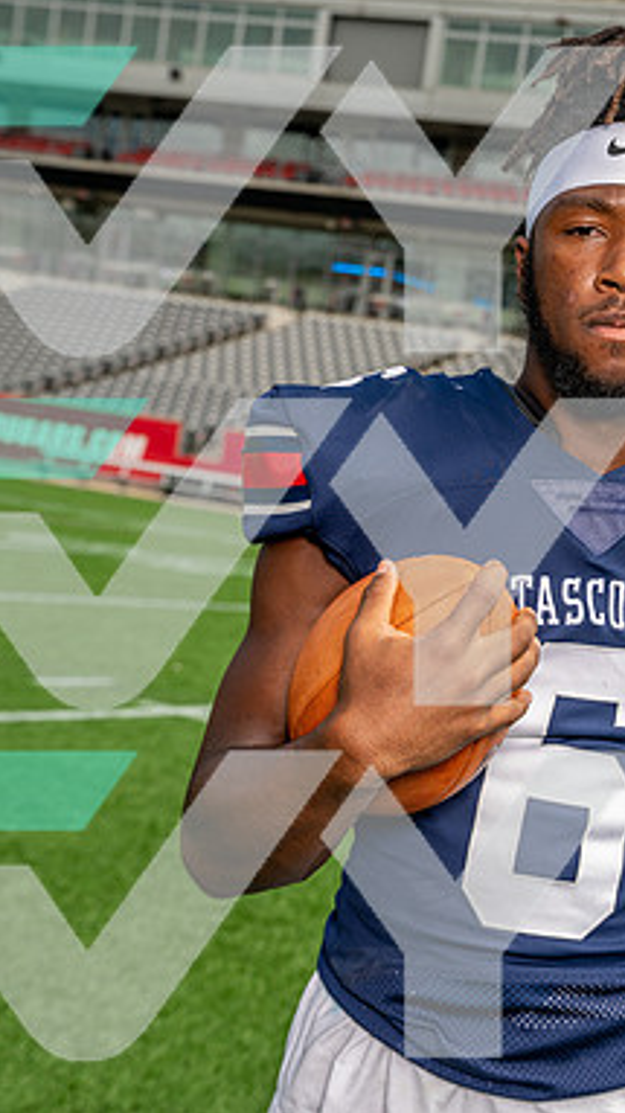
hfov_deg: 16.3
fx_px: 2154
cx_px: 584
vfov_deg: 29.0
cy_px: 554
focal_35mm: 73
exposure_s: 1/320
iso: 100
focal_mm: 46
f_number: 5.6
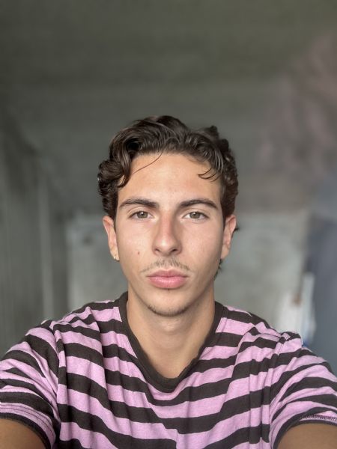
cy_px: 224
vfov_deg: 60.0
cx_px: 168
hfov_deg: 46.8
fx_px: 389
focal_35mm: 30
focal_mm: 2.69
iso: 50
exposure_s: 1/121
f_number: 1.9
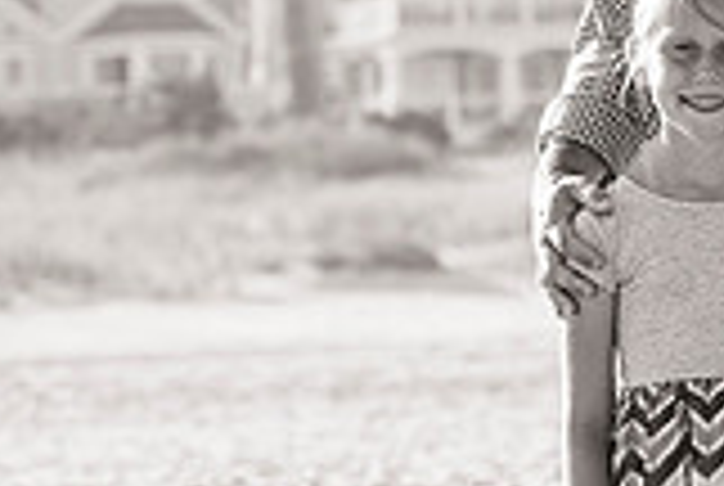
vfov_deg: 5.5
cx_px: 1232
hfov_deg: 7.9
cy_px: 322
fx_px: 5077
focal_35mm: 252
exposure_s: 1/1000
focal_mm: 70
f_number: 3.5
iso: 250
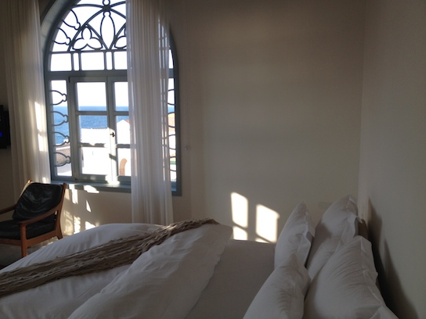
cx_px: 213
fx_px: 431
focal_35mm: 35
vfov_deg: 40.7
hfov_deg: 52.6
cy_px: 160
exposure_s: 1/209
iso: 50
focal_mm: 4.28
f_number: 2.4
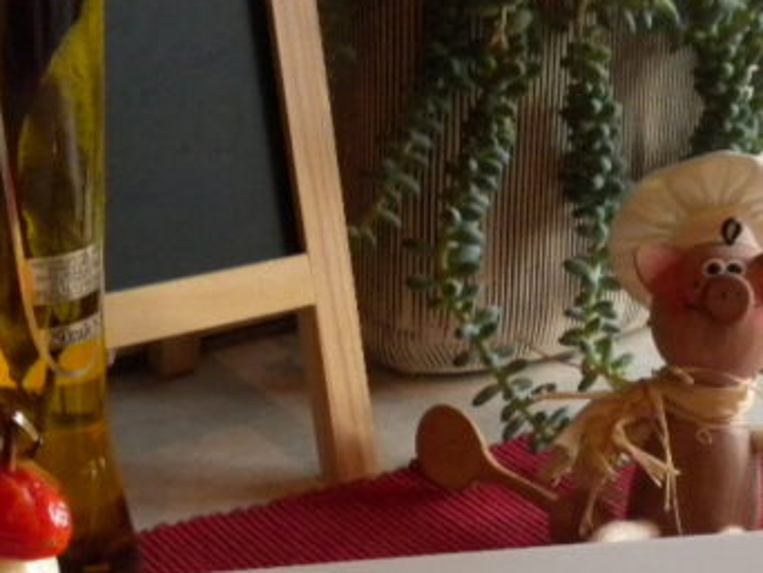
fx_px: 1831
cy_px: 613
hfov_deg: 23.5
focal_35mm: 83
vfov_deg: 17.3
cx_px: 444
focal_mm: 6.6
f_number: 3.5
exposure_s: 1/50
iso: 400
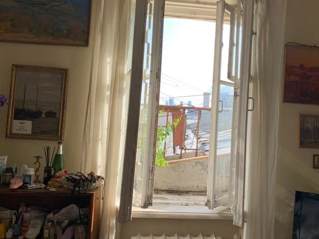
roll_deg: -3.4
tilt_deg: +5.3
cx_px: 200
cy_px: 105
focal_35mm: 33
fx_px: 304
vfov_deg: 42.9
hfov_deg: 54.7
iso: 25
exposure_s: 1/407
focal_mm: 4.25
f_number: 1.8
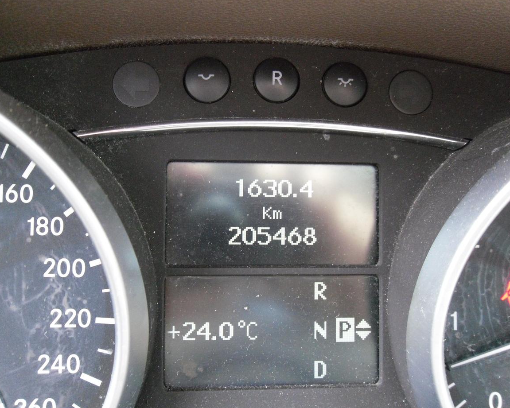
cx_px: 265
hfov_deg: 47.9
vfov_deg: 39.2
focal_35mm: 38
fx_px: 574
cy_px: 209
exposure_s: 1/22
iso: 400
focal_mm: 6.3
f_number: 3.5
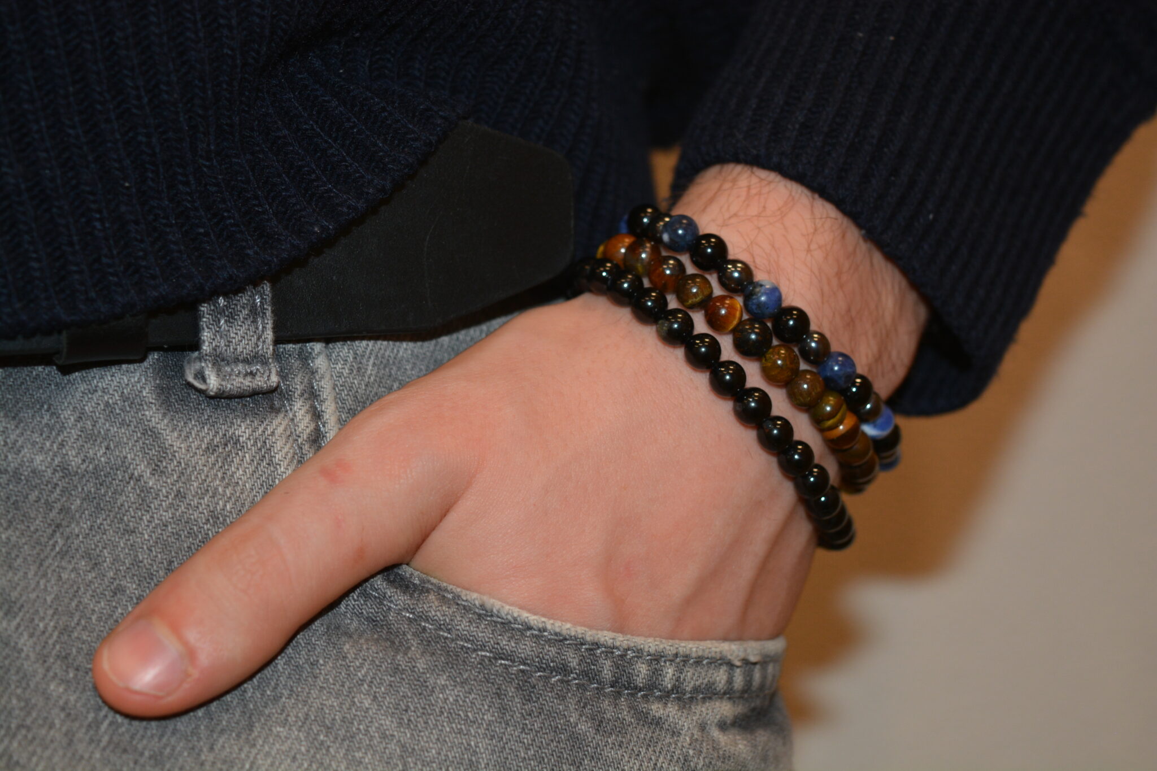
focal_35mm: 69
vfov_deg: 19.7
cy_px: 386
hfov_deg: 29.2
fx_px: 2217
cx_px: 578
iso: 500
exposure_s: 1/60
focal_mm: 46
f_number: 5
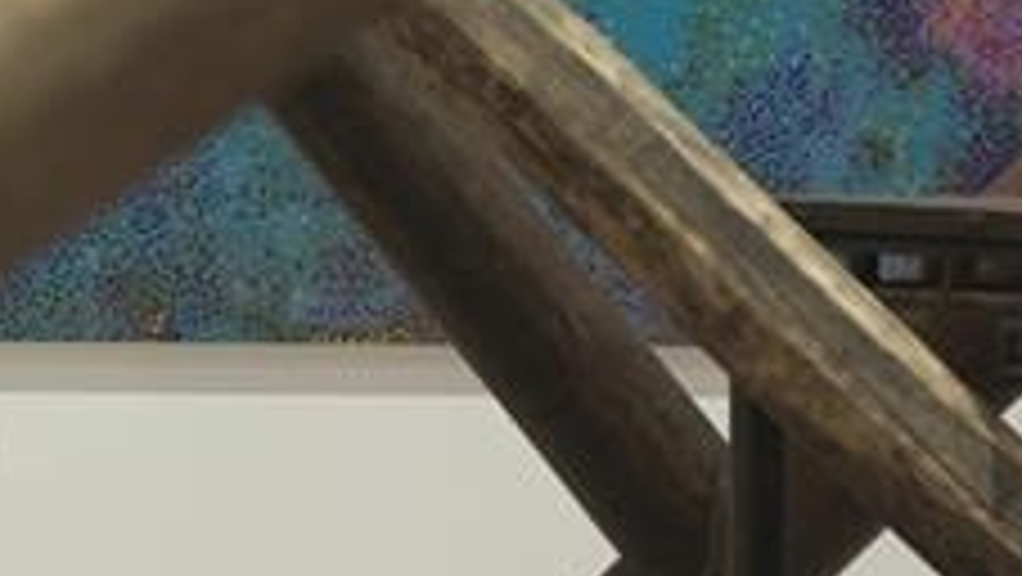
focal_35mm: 401
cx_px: -288
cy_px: -16
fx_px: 10873
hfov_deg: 5.4
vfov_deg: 3.0
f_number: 2.8
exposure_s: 1/100
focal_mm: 134
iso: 1000
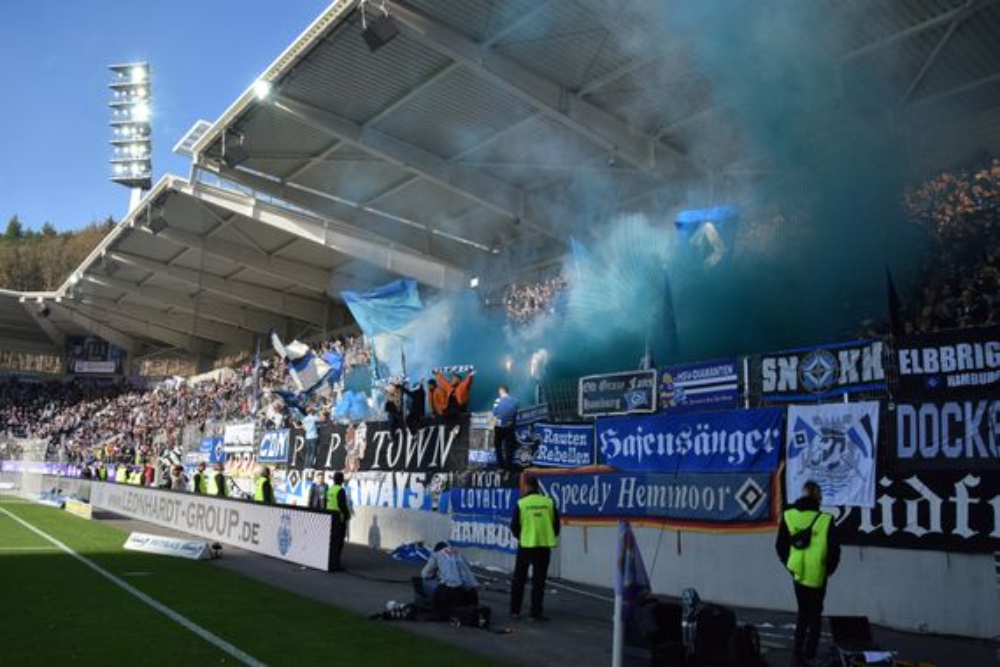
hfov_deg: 67.4
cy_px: 334
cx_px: 500
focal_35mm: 27
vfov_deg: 47.9
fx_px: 750
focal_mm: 18
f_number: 6.3
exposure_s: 1/1600
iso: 400
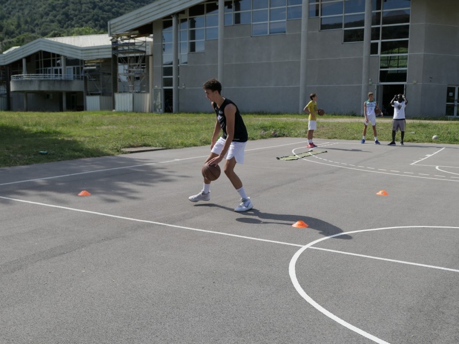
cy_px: 172
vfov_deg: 38.7
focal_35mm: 37
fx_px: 491
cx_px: 230
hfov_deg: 50.1
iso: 125
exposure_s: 1/1600
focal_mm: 12.6
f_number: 3.2
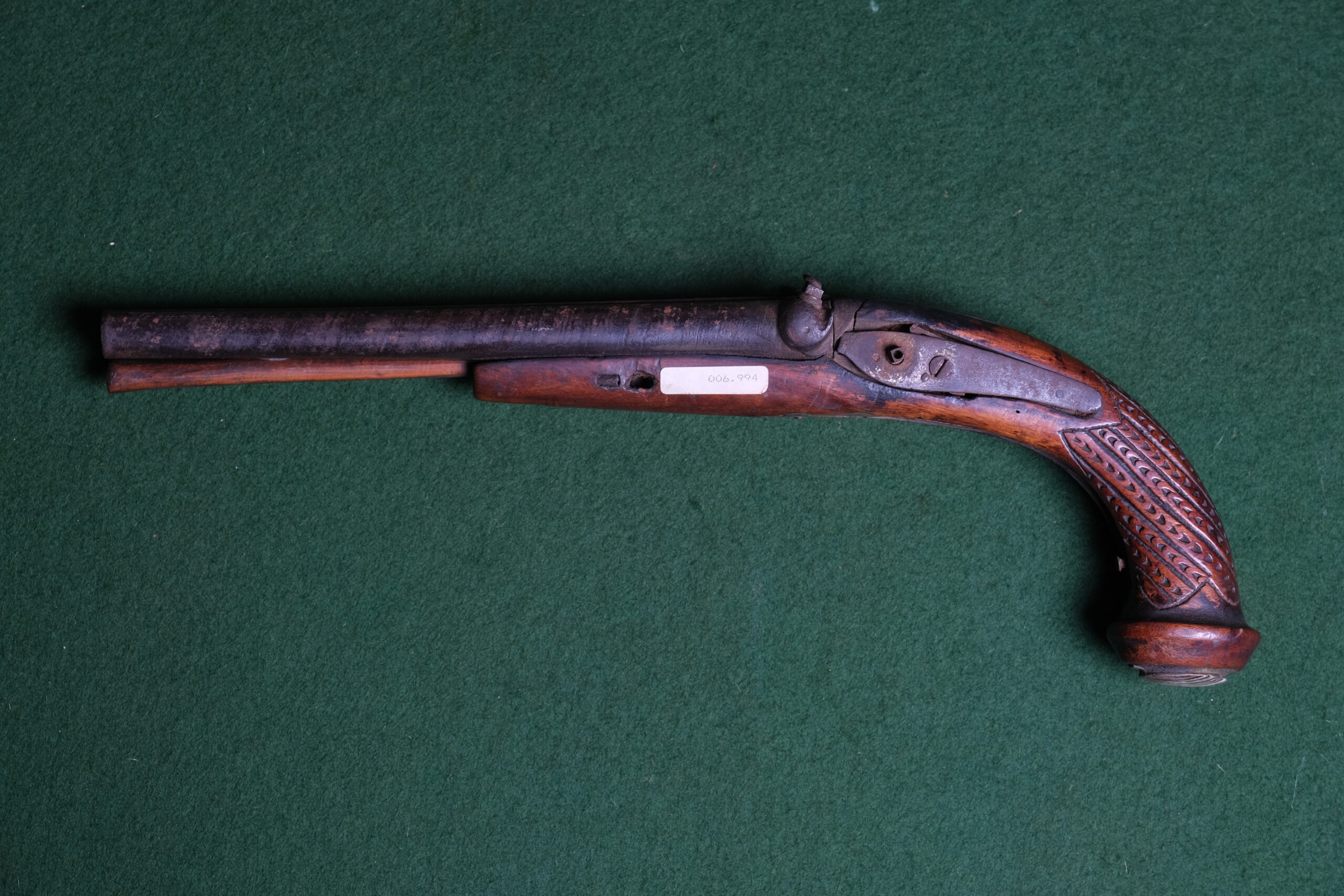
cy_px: 448
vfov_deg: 16.5
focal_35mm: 83
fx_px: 3099
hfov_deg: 24.5
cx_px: 672
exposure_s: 1/160
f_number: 5.6
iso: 320
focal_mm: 55
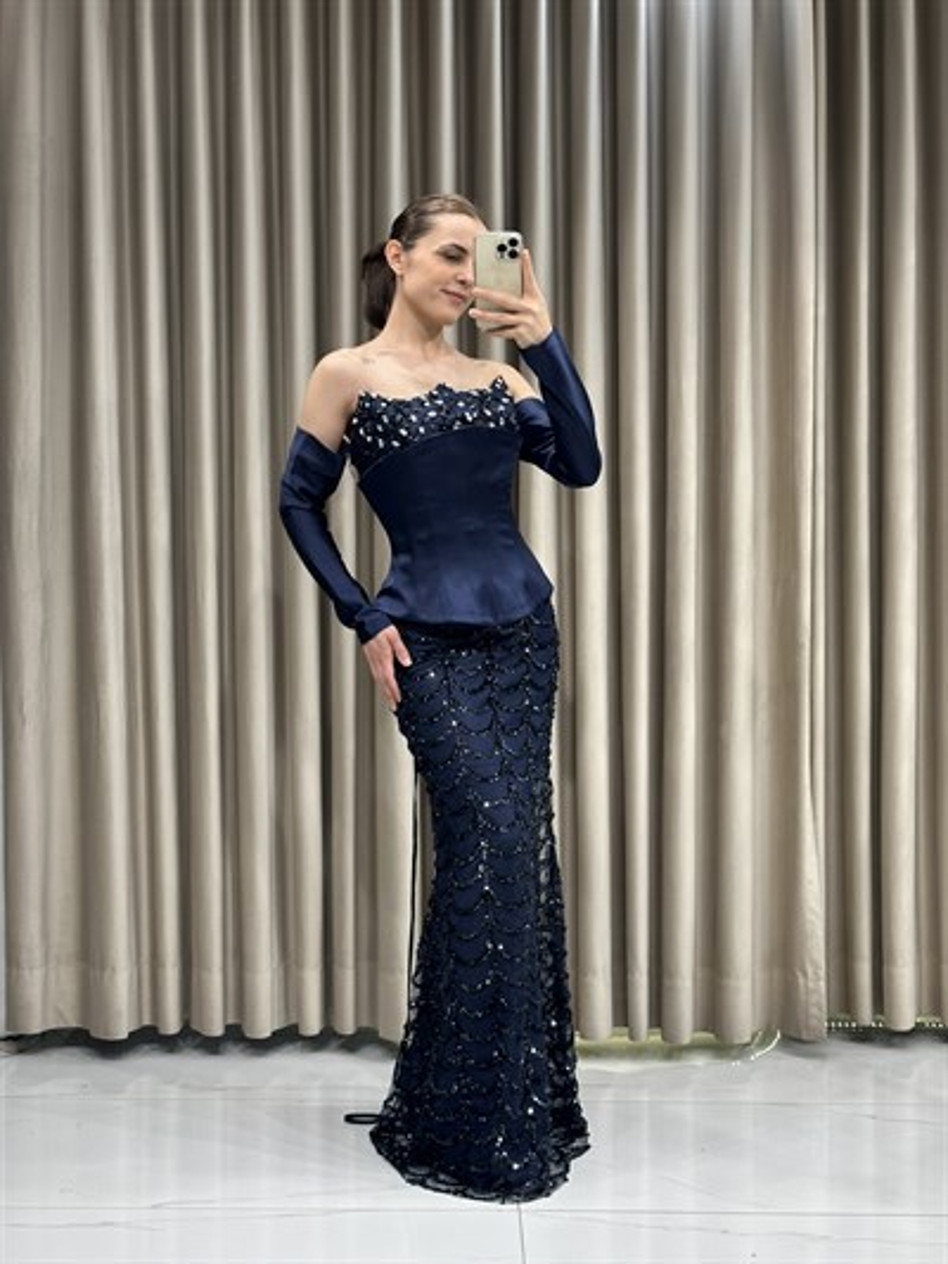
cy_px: 632
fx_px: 1752
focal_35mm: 48
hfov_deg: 30.3
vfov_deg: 39.6
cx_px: 474
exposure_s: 1/380
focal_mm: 6.86
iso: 64
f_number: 1.78
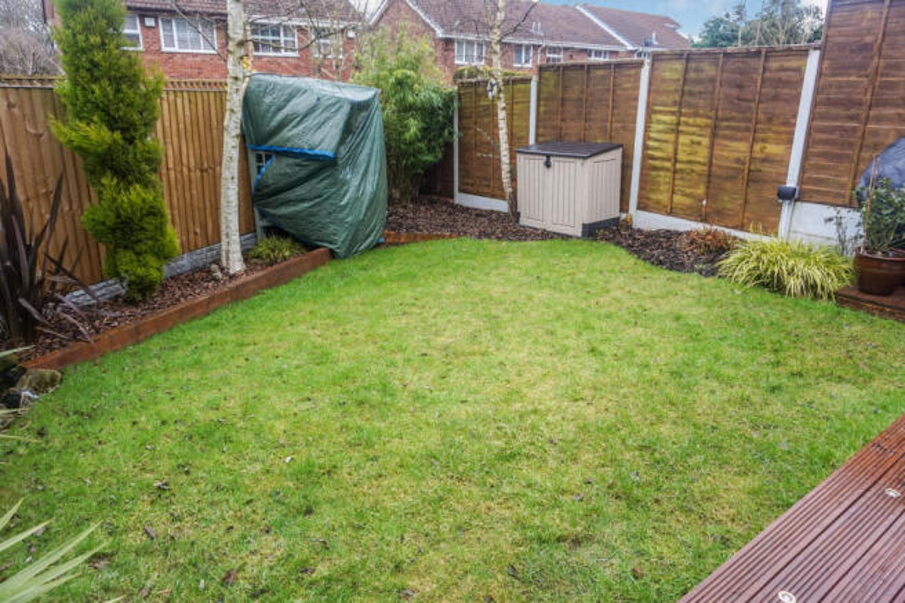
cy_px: 302
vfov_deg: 53.1
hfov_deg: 73.8
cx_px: 452
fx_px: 603
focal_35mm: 24
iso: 320
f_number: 4
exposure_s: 1/160
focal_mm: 16
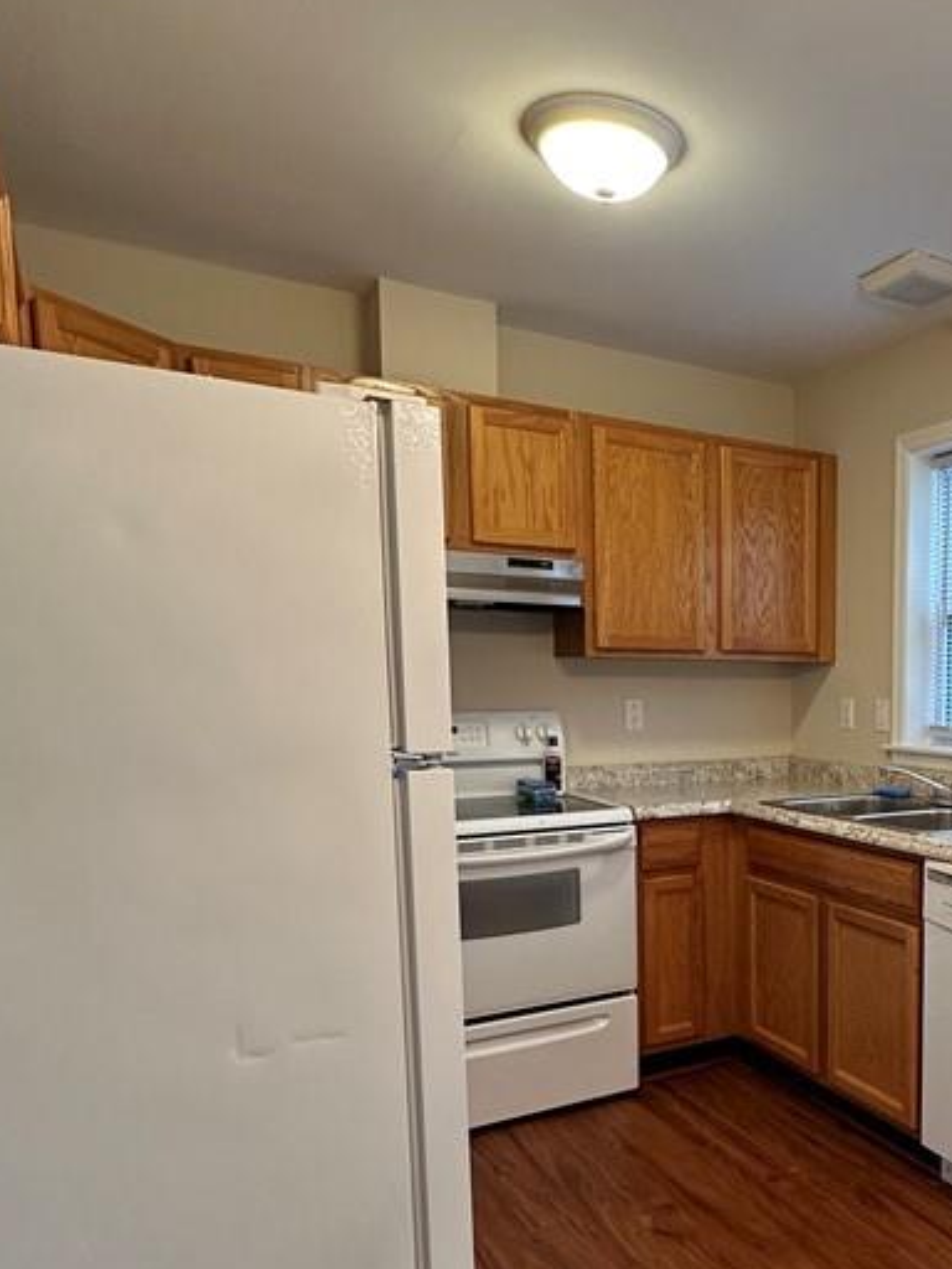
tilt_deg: -7.5
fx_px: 1027
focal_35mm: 28
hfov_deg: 45.3
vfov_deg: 62.4
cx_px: 850
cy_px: 806
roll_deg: -1.4
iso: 200
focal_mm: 2.22
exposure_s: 1/120
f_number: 2.2
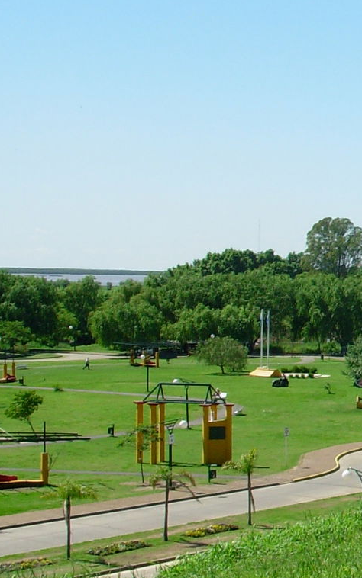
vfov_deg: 20.4
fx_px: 1609
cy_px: 223
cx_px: 669
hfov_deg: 11.8
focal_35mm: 102
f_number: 4.9
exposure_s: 1/470
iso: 50
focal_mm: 6.3
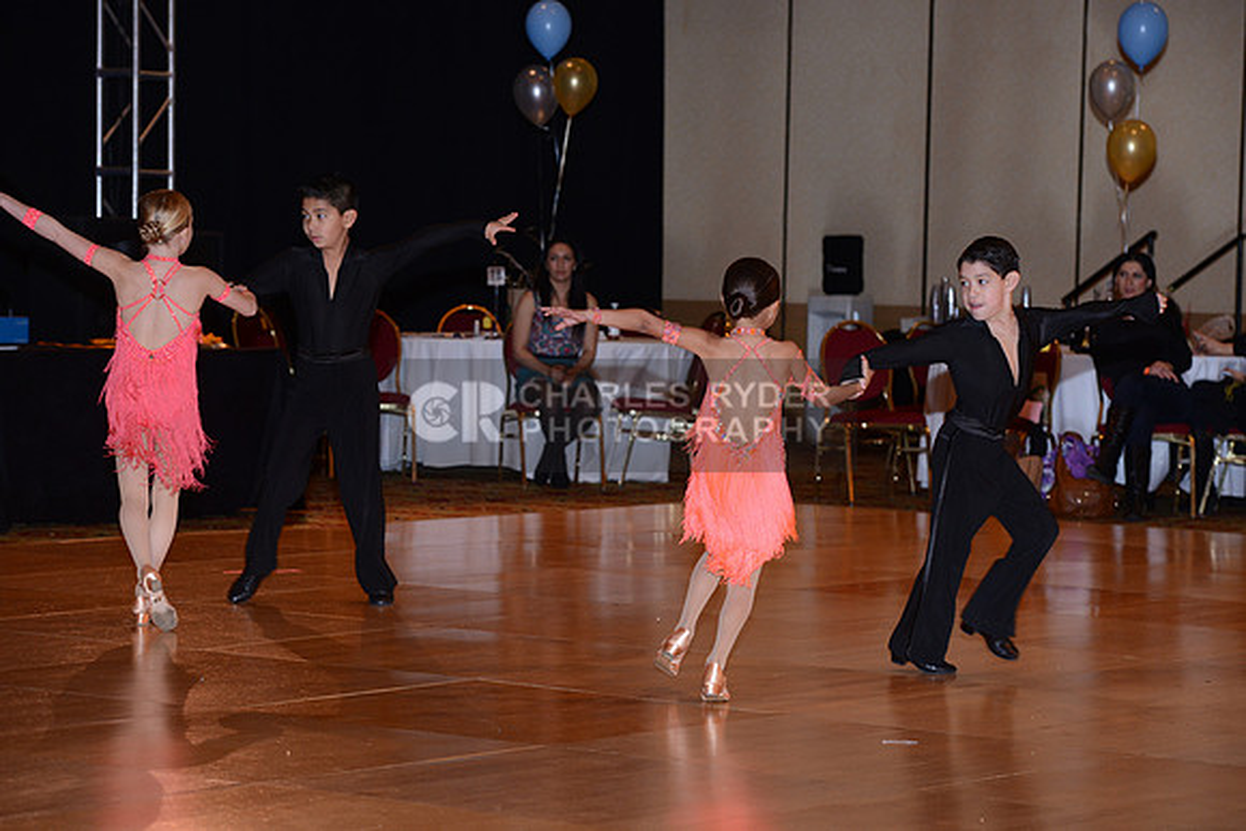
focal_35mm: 112
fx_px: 3877
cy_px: 416
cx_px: 623
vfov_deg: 12.2
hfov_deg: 18.3
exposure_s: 1/200
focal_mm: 112
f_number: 5.6
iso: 1600
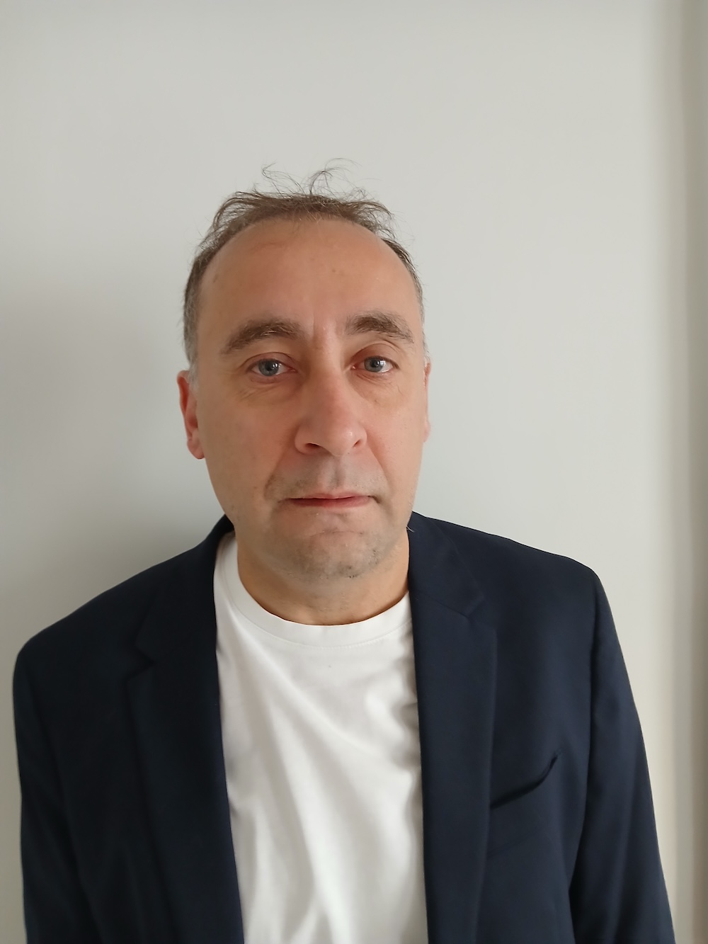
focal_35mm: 26
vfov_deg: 67.3
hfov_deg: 53.1
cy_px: 472
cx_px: 354
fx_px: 709
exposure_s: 1/25
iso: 320
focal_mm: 3.98
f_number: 1.8
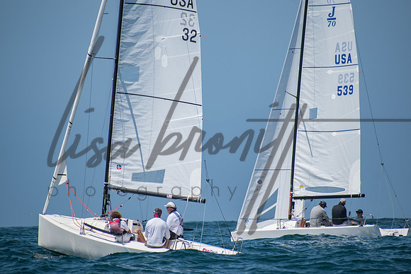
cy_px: 137
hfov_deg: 4.2
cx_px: 206
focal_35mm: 485
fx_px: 5541
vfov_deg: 2.8
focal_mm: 300
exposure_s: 1/1000
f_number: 6.3
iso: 200
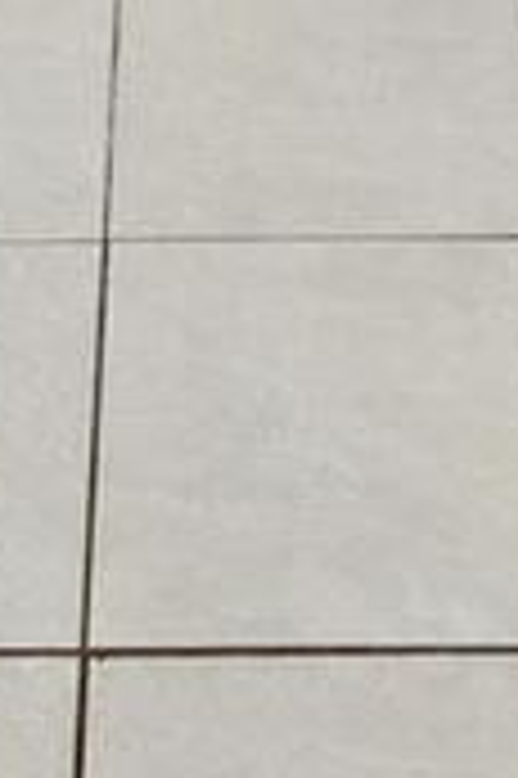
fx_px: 2033
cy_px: -616
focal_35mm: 94
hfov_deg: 14.5
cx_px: 158
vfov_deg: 17.6
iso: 80
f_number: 2.2
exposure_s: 1/60
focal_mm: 2.2
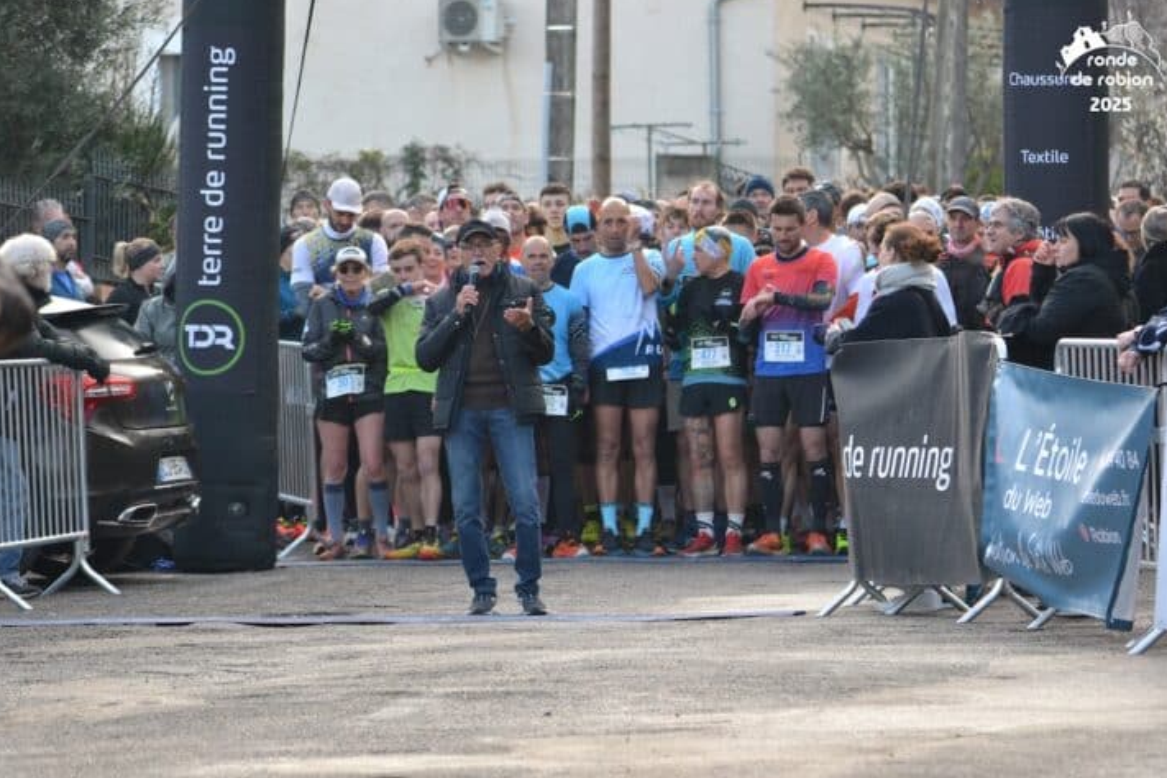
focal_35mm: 243
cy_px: 384
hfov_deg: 8.5
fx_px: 7877
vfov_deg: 5.7
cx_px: 570
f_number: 5
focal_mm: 150
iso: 1000
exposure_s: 1/500
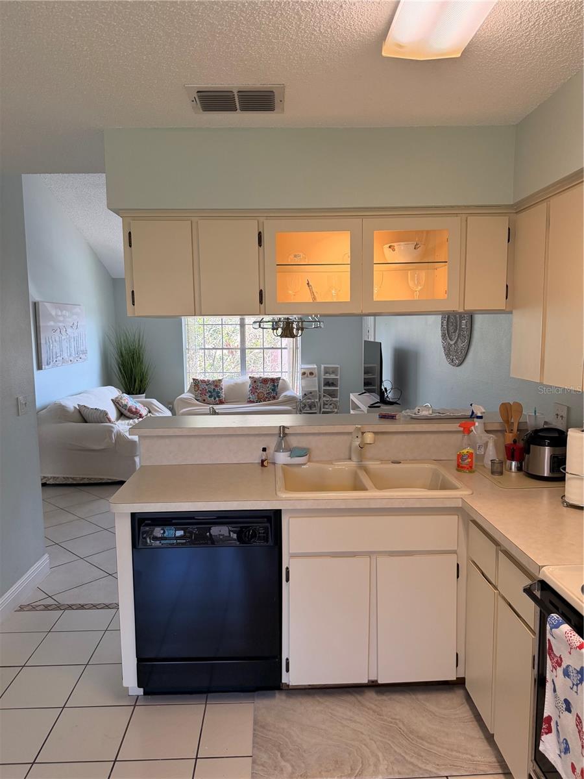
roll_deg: +0.7
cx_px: 292
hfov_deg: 56.8
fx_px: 540
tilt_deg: -6.6
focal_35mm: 24
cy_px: 390
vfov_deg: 71.6
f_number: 1.78
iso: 160
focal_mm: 6.76
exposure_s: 1/165
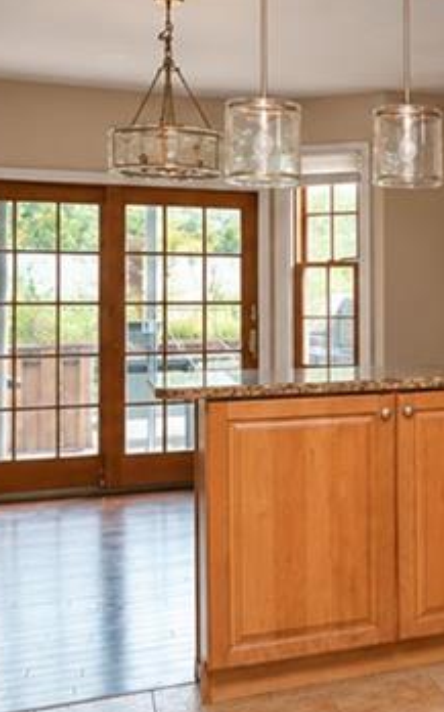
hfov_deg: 21.7
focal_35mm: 48
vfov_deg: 41.8
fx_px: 931
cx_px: 692
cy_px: 327
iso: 64
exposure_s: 1/13
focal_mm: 16
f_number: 4
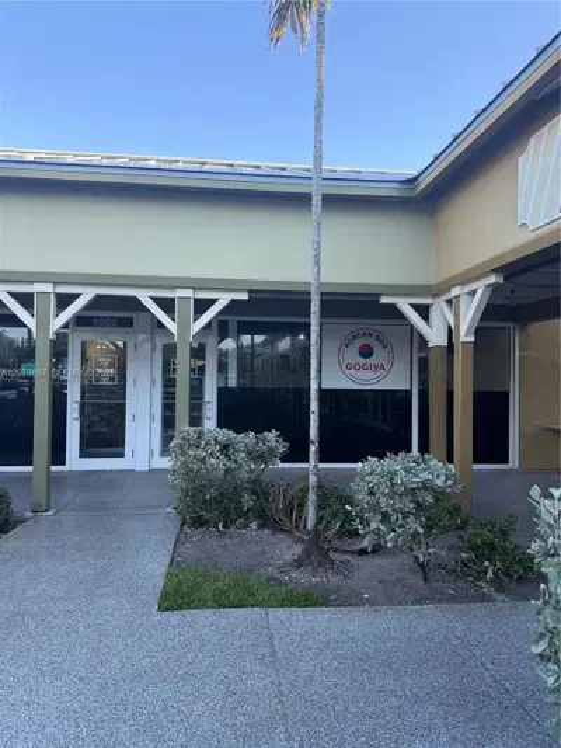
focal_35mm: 24
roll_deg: -1.2
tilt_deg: +1.0
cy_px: 374
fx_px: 518
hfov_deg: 56.8
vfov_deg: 71.6
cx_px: 280
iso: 100
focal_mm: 6.76
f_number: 1.78
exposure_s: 1/715
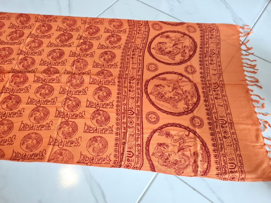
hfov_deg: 67.3
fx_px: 204
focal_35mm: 26
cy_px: 102
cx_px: 136
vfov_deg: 53.1
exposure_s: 1/120
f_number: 1.8
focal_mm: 5.4
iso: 200
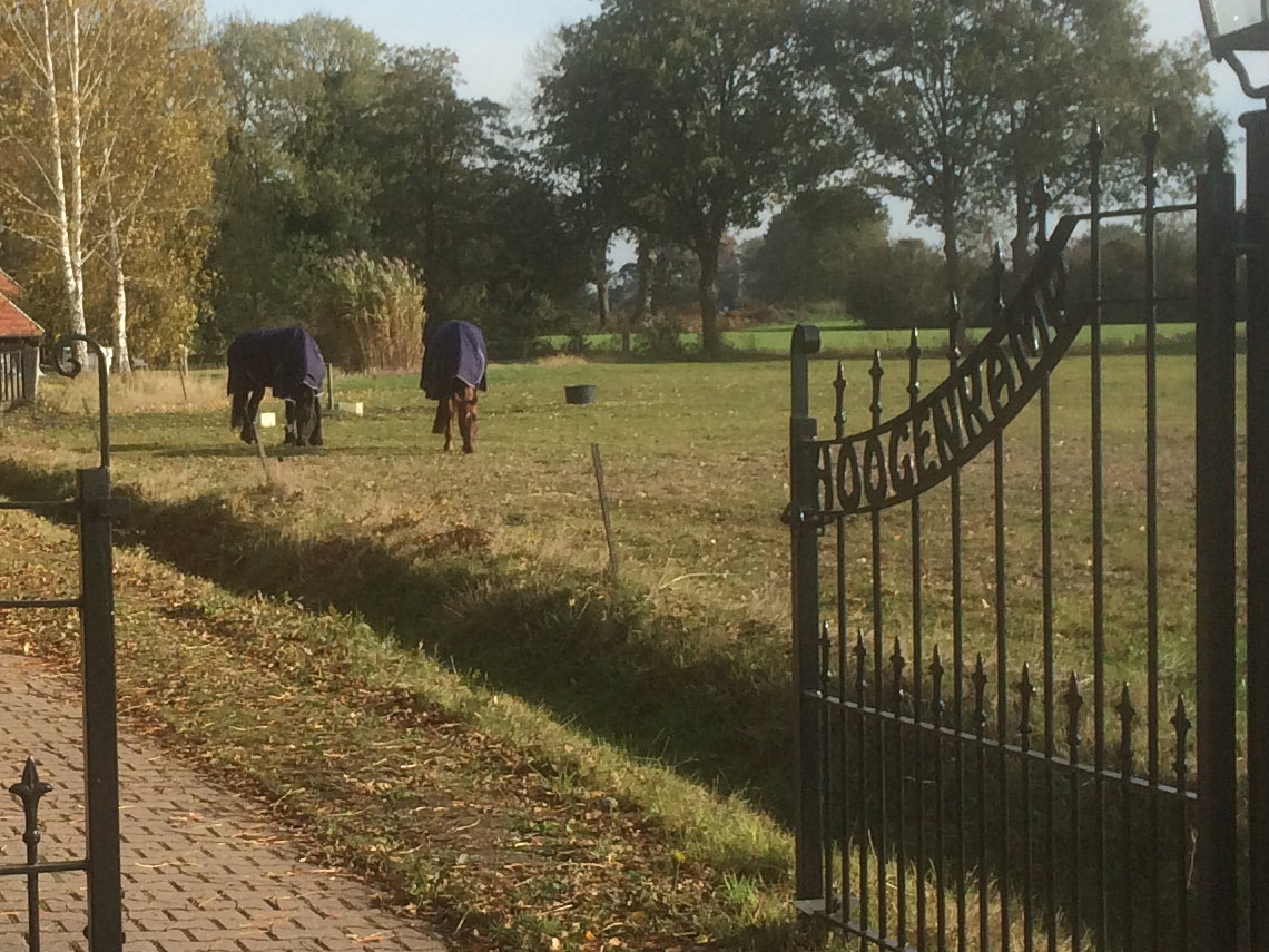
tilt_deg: -5.1
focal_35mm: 83
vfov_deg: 17.8
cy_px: 470
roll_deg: +2.5
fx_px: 3043
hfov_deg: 23.0
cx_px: 153
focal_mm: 4.15
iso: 32
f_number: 2.2
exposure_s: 1/1520
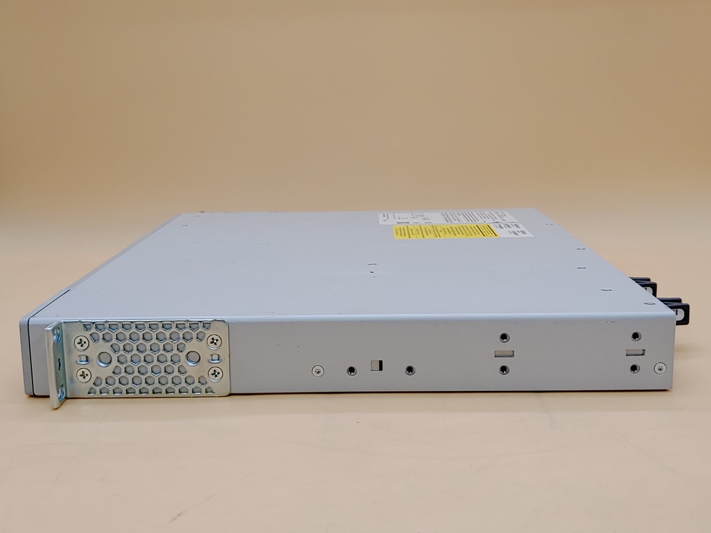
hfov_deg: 41.2
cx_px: 356
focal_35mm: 46
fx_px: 945
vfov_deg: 31.5
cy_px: 266
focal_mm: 4.36
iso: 50
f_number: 1.8
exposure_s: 1/115
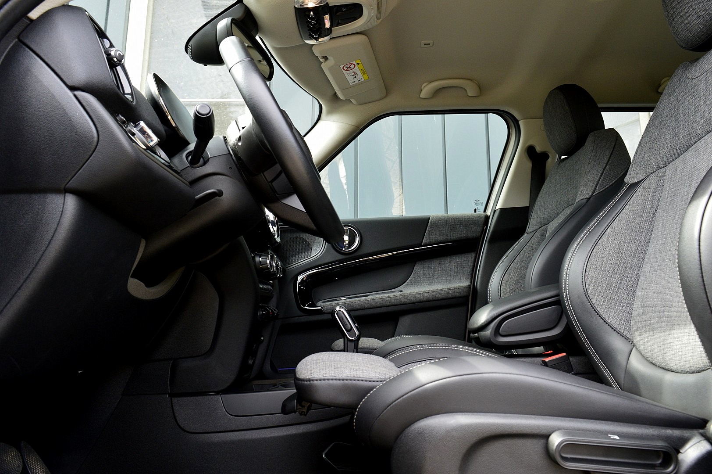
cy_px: 237
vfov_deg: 47.9
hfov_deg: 67.4
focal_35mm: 27
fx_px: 534
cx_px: 356
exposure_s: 1/60
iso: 500
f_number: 8
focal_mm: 18
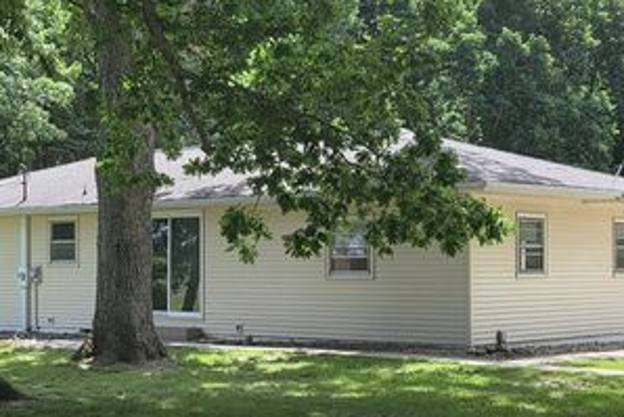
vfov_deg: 20.0
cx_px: 220
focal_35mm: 68
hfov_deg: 29.5
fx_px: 1179
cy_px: 255
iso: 40
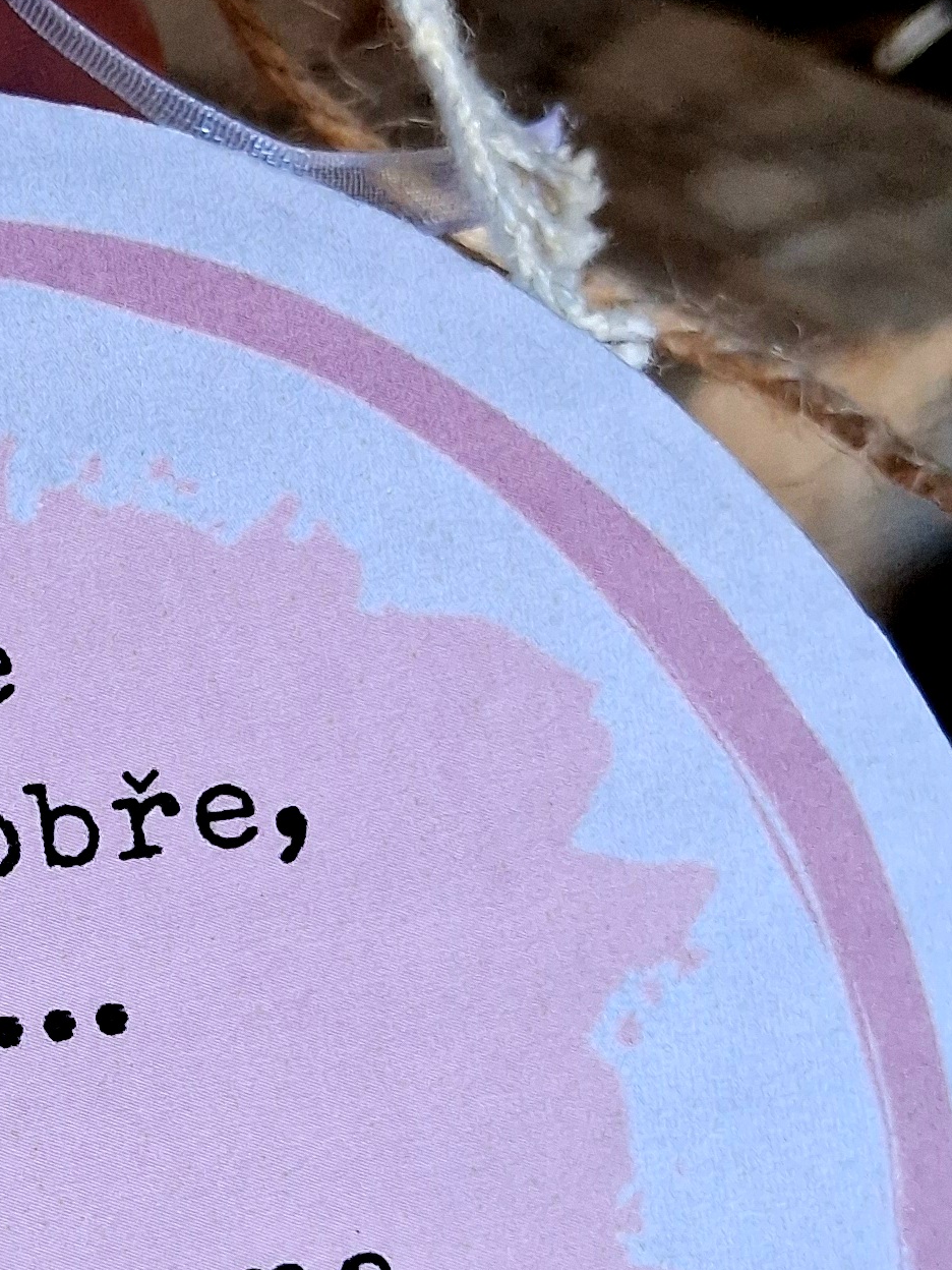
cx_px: -197
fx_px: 3117
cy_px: 1006
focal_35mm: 85
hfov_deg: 16.6
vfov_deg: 22.7
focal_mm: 3.98
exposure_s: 1/120
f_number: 1.8
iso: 125
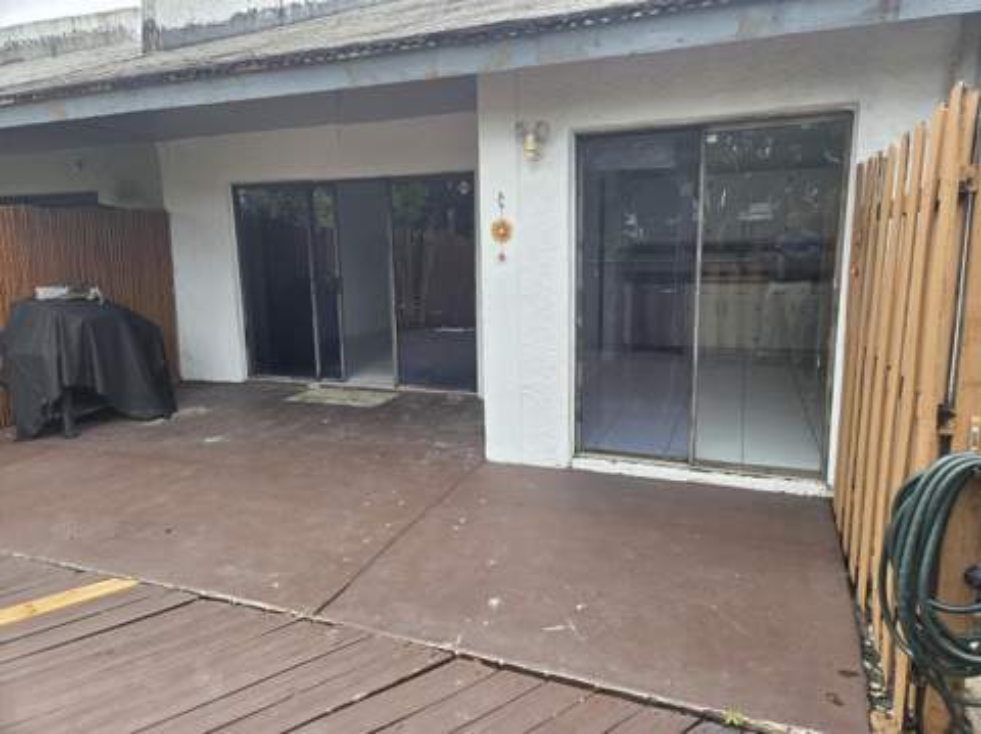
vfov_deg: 58.8
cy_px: 367
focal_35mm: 23
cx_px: 490
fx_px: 651
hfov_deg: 74.0
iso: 80
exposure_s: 1/887
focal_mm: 5.4
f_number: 1.8
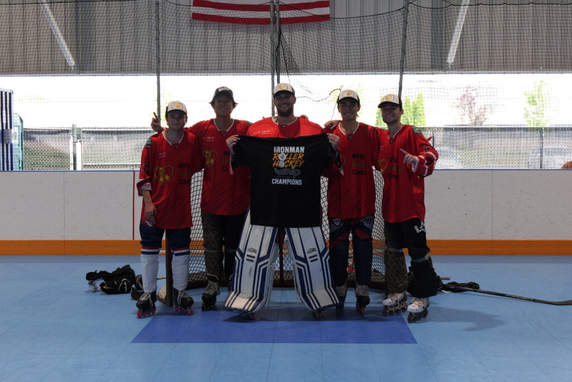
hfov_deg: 39.6
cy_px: 191
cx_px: 286
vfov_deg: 27.0
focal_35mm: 50
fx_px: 795
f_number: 7.1
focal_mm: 50
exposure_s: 1/200
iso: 2000
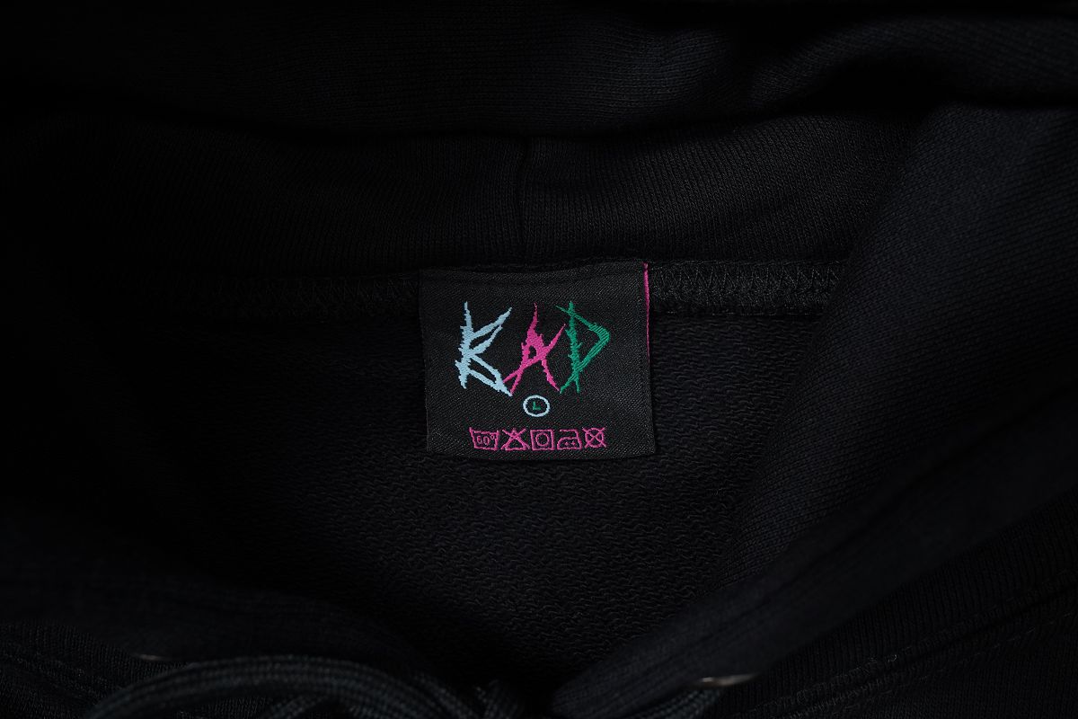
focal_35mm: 35
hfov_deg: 54.4
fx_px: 1048
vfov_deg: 37.9
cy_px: 360
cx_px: 539
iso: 1600
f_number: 10
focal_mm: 35
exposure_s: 1/100
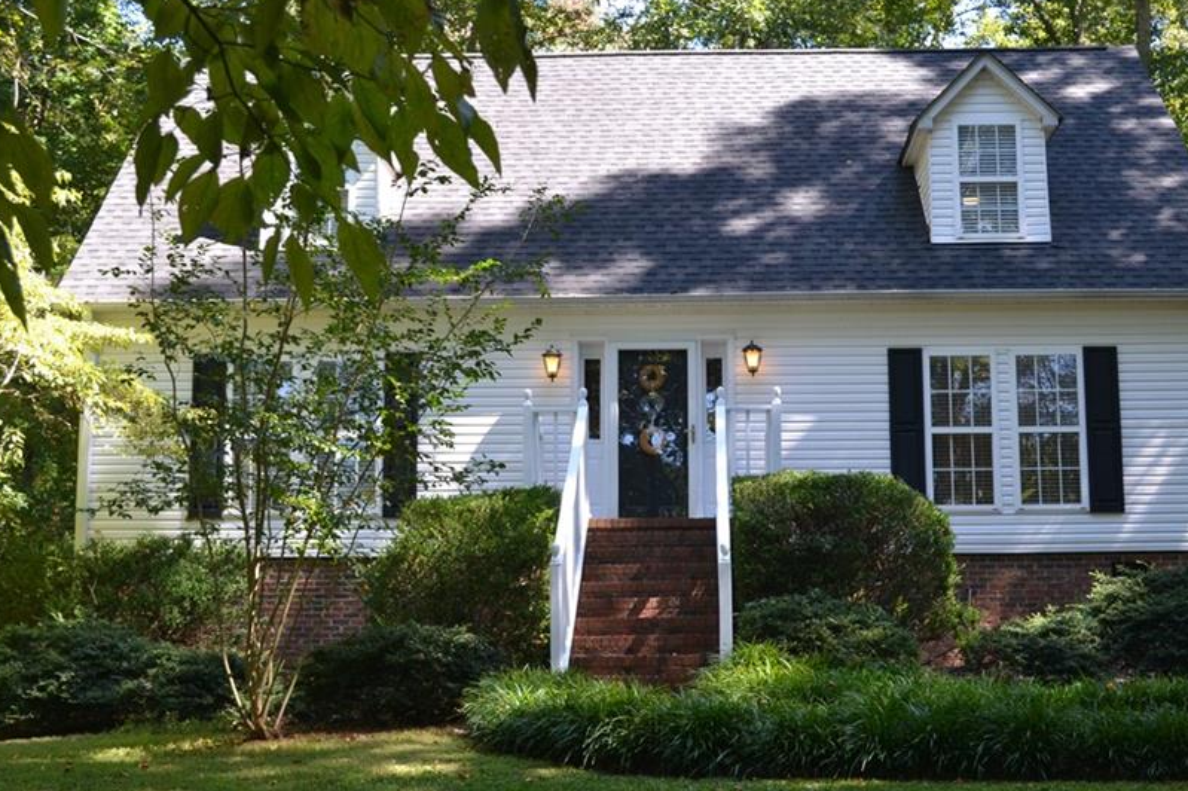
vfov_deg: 27.0
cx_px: 647
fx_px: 1649
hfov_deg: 39.6
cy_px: 443
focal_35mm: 50
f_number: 5.6
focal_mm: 26
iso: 360
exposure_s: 1/125
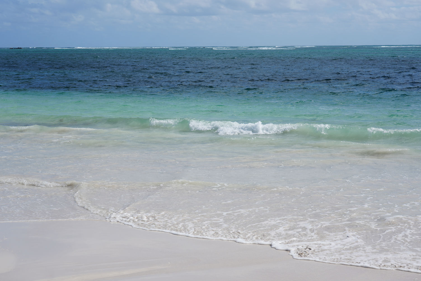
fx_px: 784
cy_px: 144
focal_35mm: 67
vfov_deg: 20.3
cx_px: 208
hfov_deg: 30.1
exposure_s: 1/320
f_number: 10
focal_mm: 63
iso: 100
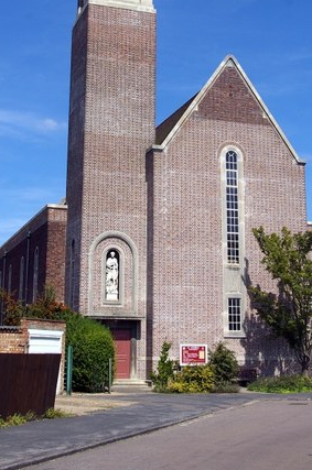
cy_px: 144
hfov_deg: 25.0
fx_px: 705
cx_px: 150
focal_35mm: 54
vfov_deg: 36.4
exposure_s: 1/500
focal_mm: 24
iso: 200
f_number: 9
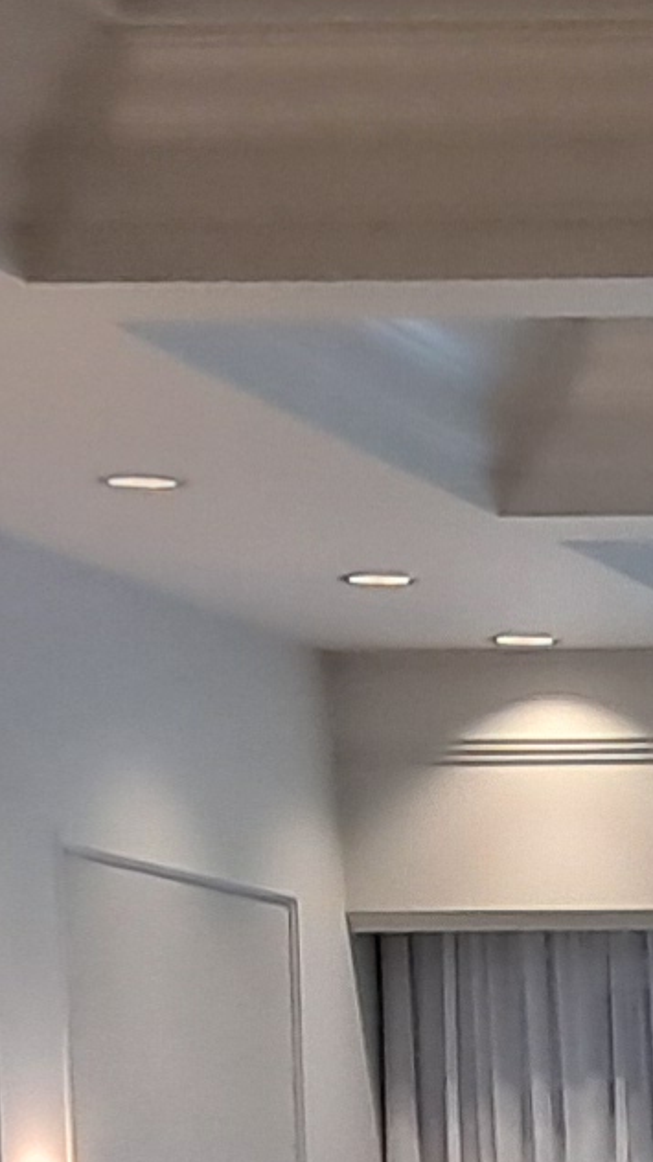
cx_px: 2338
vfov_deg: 10.8
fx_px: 5855
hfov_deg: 5.7
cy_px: 1837
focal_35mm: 190
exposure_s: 1/50
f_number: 1.8
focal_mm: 4
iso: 200
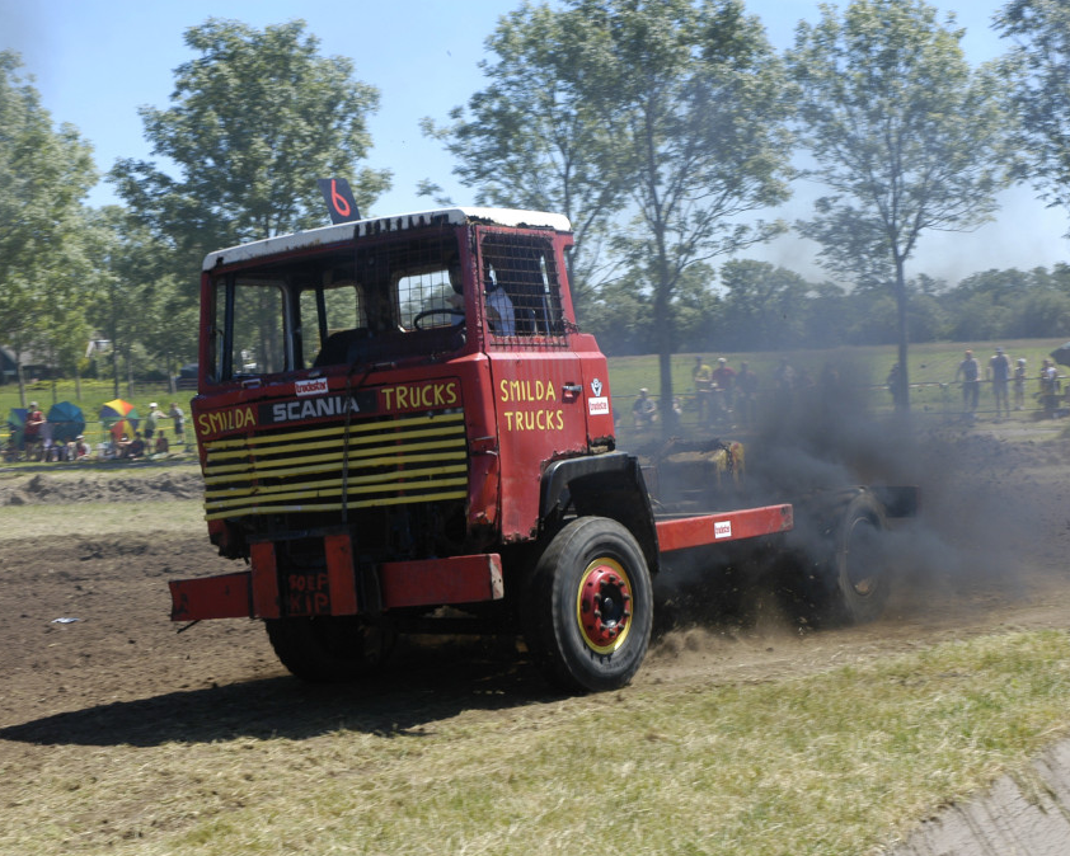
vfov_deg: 23.5
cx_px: 532
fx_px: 2059
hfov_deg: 29.1
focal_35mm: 65
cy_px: 429
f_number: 8
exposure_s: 1/250
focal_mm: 38
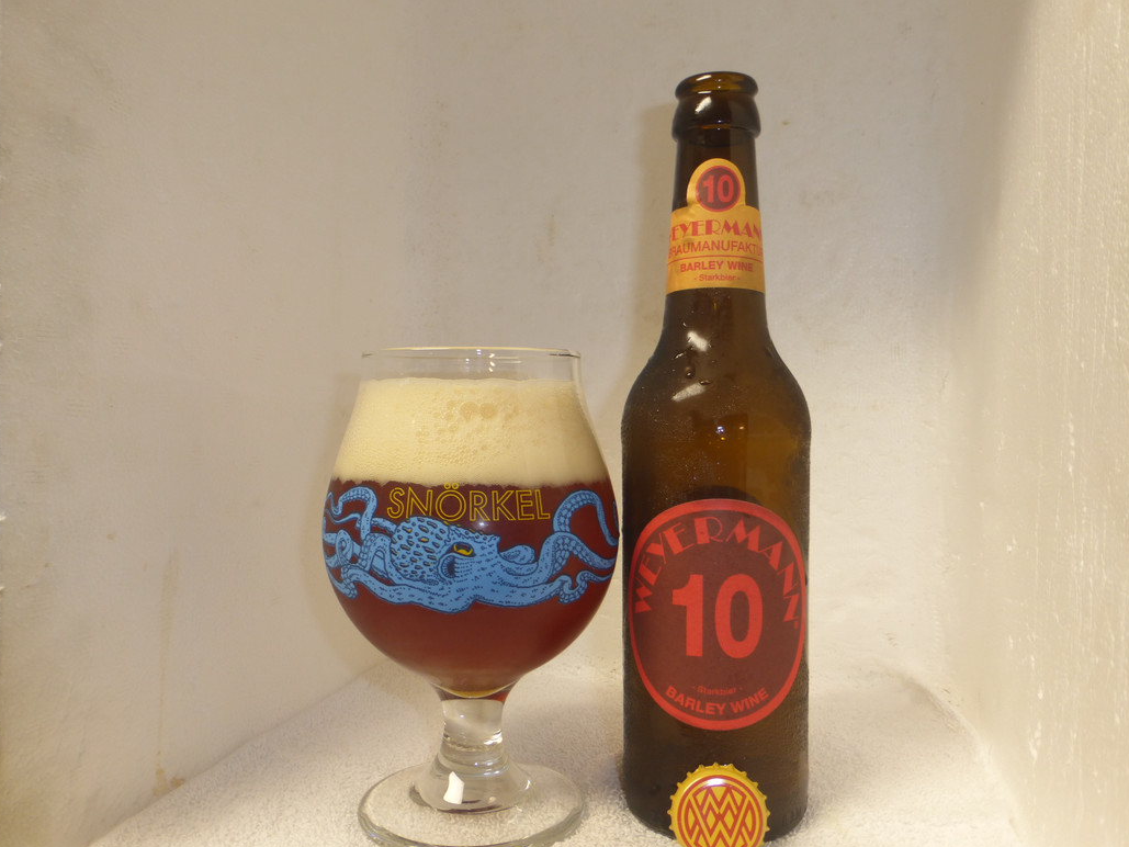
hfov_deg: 63.4
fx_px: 913
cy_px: 438
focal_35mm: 28
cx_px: 551
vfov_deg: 49.7
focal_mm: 4.8
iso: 100
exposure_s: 1/8
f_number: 3.4
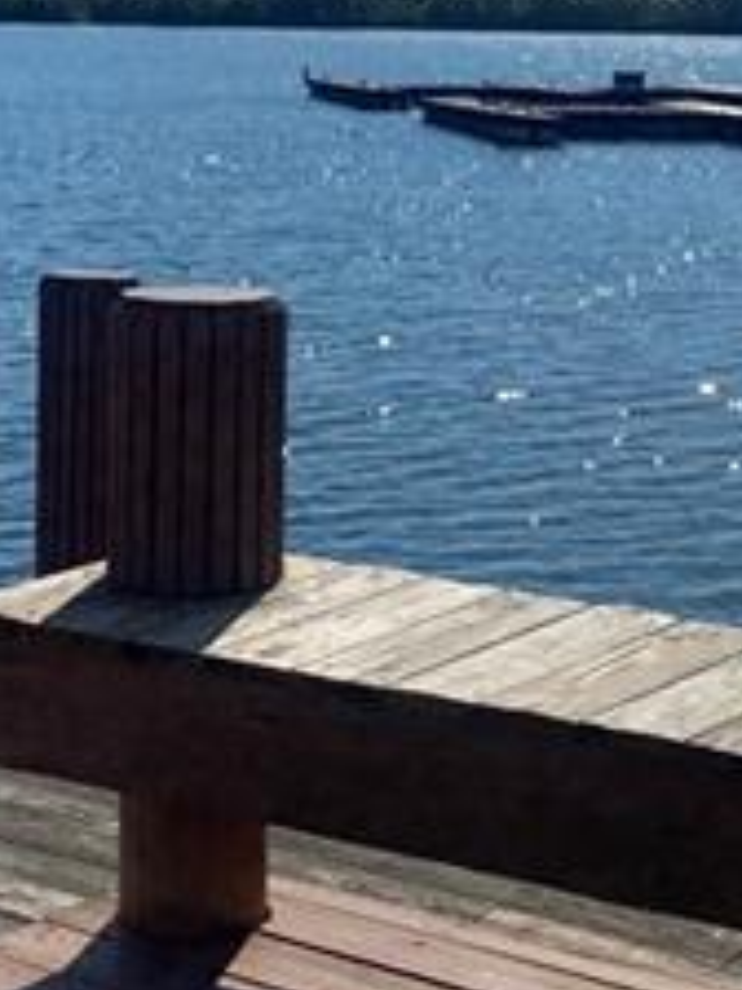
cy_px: 44
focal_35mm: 89
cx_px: 473
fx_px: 2544
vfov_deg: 21.4
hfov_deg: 16.6
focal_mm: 4.25
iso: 32
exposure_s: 1/9615
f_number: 1.8
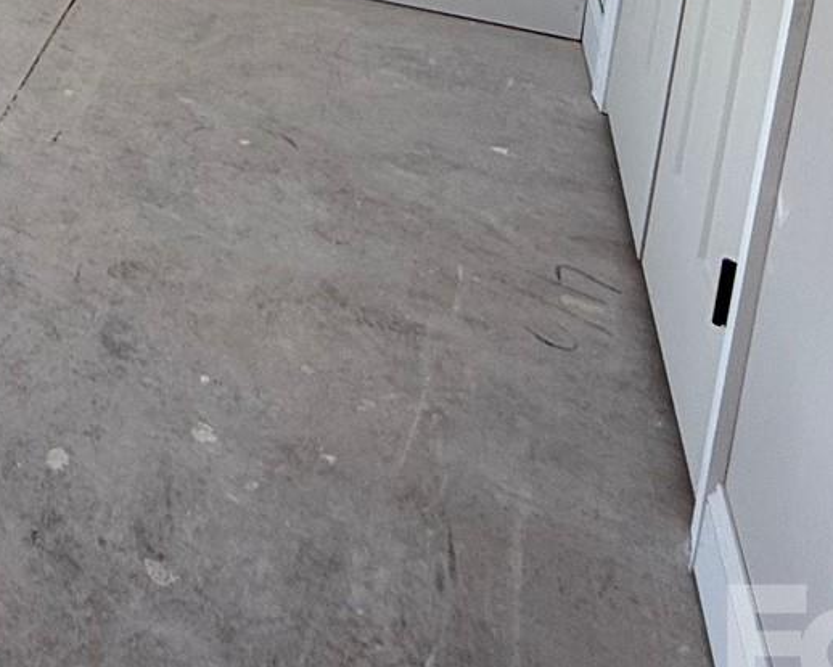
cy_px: -334
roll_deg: +0.5
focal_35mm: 54
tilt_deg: -12.0
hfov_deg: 26.0
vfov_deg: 22.9
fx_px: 1332
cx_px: -407
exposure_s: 1/150
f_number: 2.2
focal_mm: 2.22
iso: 64
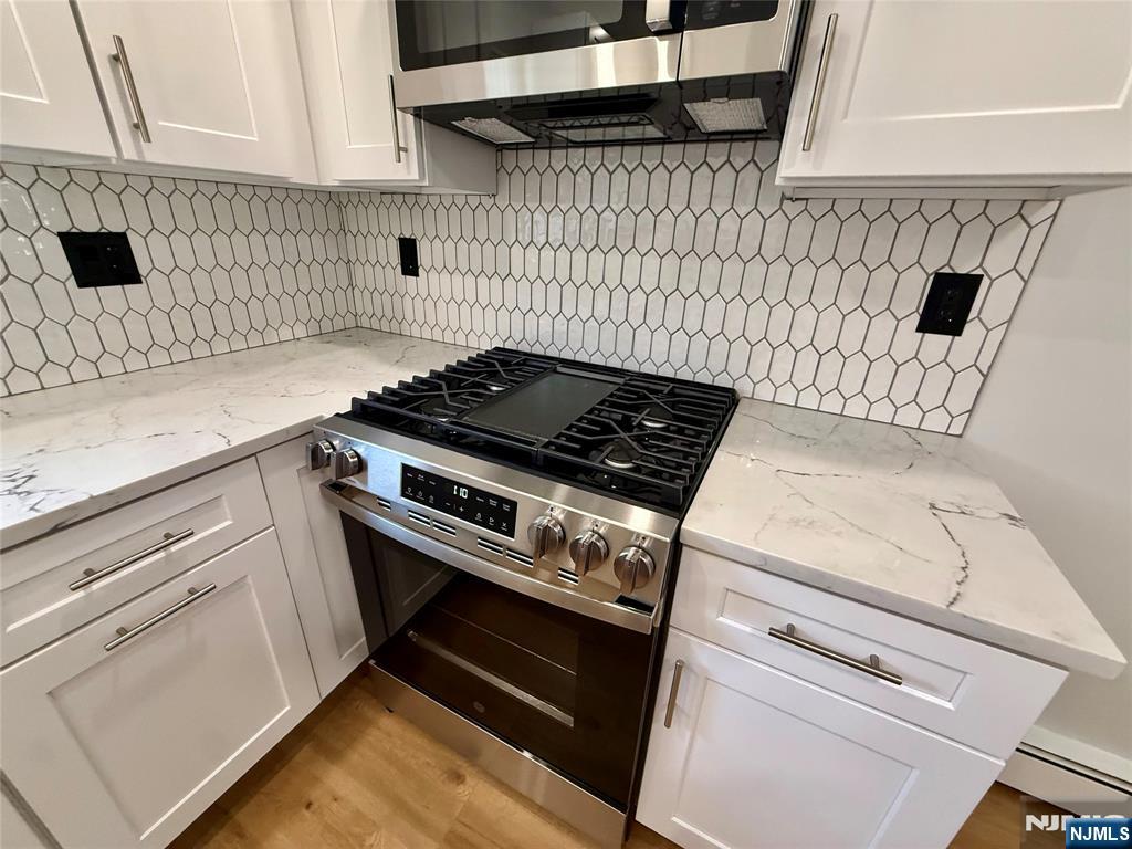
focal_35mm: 14
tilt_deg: -22.9
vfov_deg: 85.7
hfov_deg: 102.1
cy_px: 424
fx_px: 458
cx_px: 566
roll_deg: -2.0
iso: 320
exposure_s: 1/120
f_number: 2.2
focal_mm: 2.22
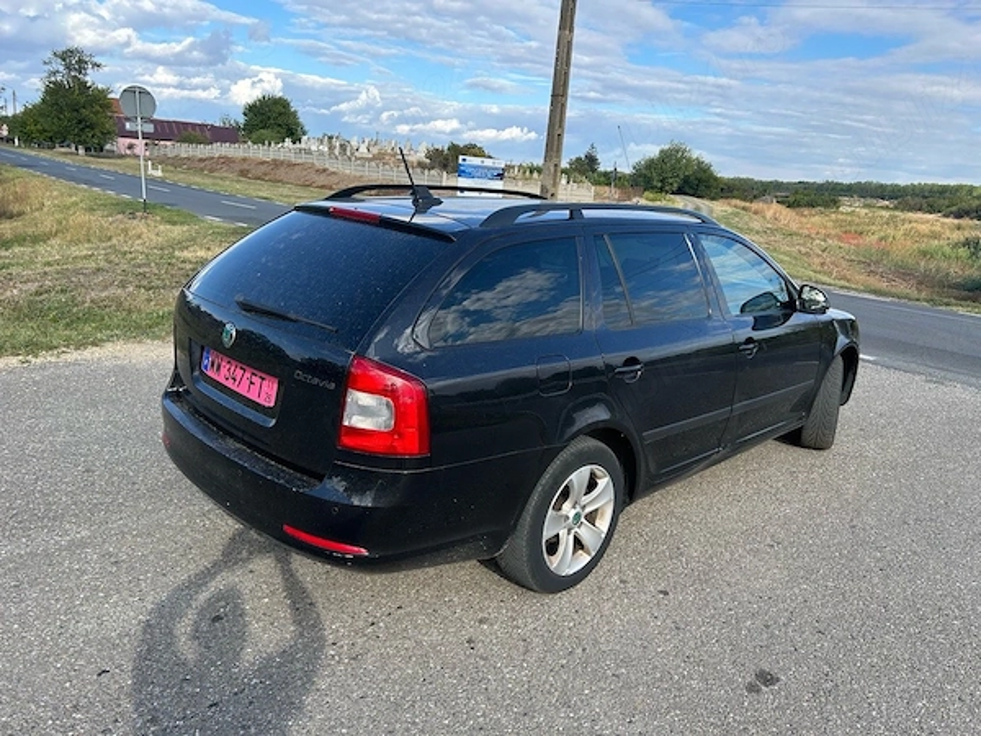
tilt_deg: -14.7
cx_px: 490
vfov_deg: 53.1
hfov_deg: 67.3
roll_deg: -3.7
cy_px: 368
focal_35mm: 26
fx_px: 737
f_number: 1.5
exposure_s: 1/1280
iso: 50
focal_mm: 5.7
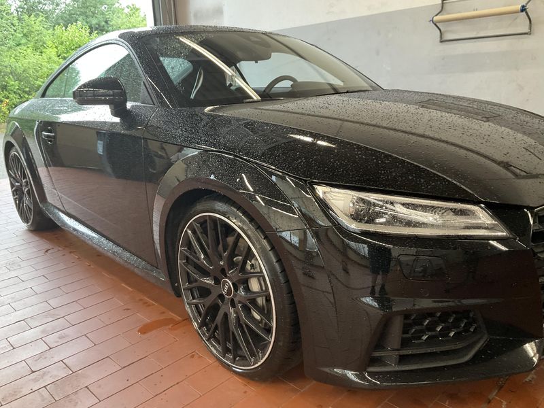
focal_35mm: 29
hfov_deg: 61.7
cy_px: 204
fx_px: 456
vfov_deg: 48.2
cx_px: 272
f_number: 1.8
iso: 200
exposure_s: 1/50
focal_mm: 3
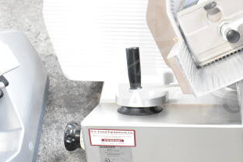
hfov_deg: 31.3
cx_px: 206
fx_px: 419
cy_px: 58
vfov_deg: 21.9
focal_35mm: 62
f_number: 5
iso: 1600
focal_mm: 21
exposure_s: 1/100
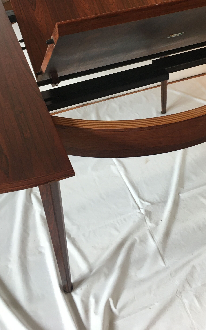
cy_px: 98
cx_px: 137
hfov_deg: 29.0
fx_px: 395
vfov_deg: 44.3
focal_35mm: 44
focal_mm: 4.15
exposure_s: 1/33
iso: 100
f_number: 2.2
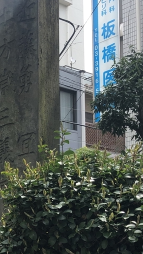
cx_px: -28
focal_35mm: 72
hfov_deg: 16.1
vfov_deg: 28.6
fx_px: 485
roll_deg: +0.0
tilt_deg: +4.3
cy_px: 212
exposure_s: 1/607
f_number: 1.8
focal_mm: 3.99
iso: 20
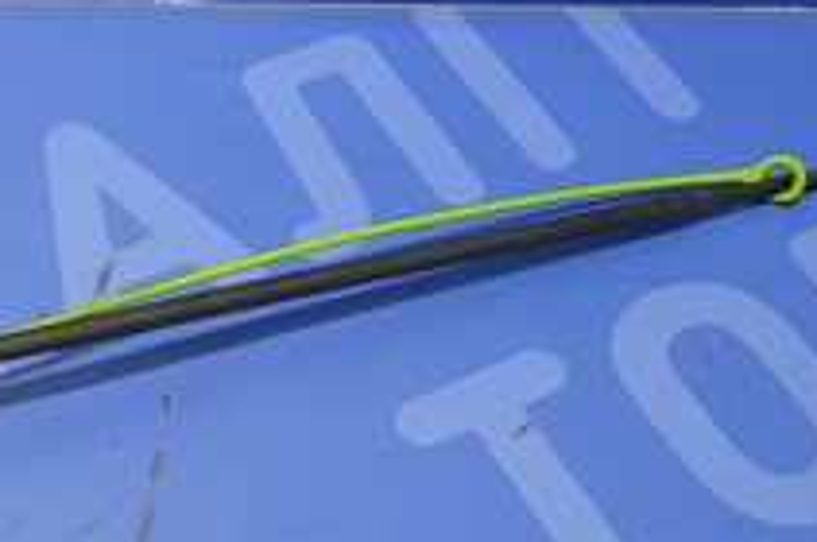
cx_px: -93
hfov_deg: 24.0
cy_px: 426
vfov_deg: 17.1
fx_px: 1790
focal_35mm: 79
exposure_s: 1/33
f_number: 2
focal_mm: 4.6
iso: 400
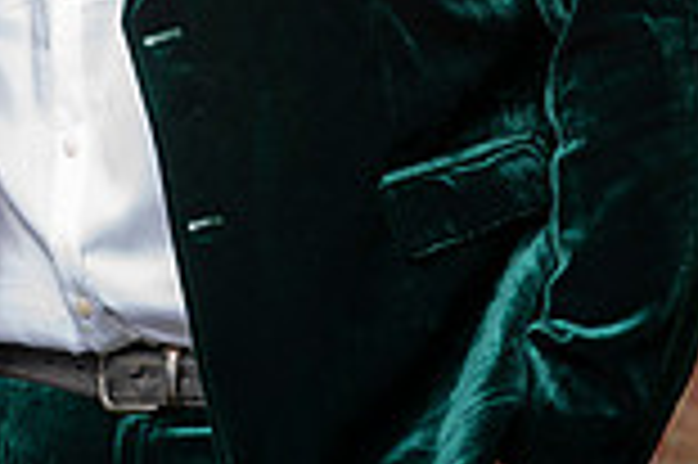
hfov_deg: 4.2
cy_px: -378
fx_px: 9471
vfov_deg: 2.8
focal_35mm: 489
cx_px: 185
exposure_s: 1/125
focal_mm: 130
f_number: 3.2
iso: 64
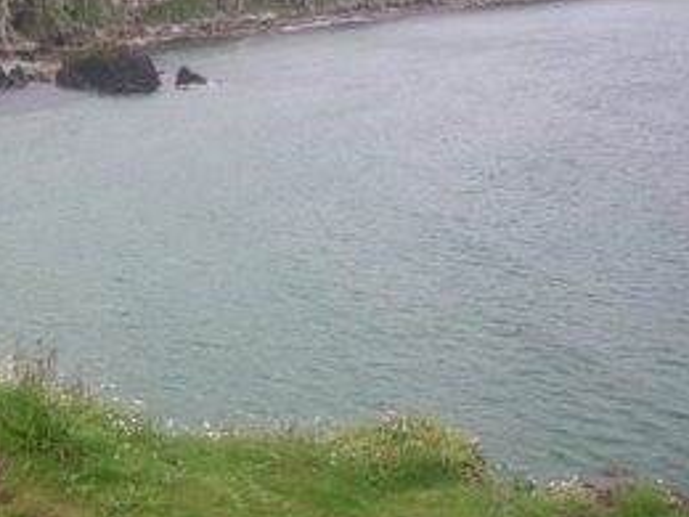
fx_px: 1234
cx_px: 101
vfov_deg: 23.3
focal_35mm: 62
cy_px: 98
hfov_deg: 30.2
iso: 64
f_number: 4.8
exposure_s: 1/146
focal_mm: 7.5
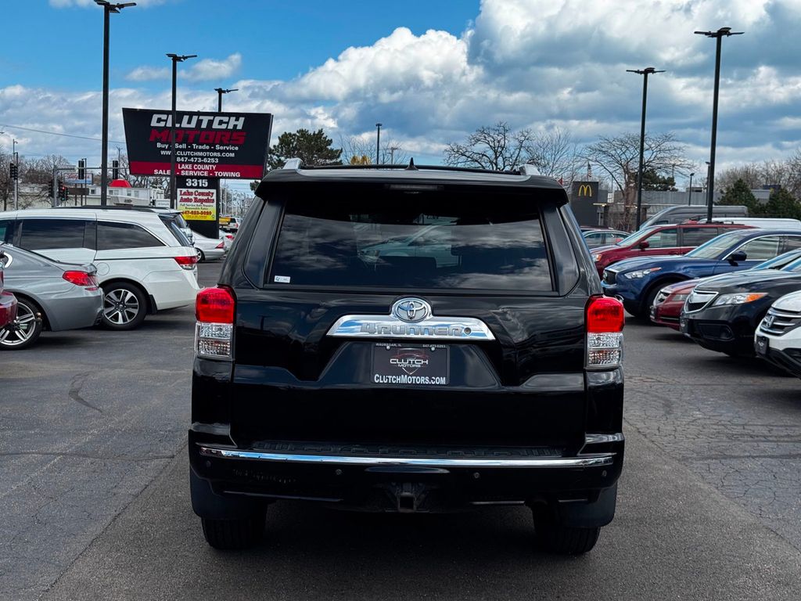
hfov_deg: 39.7
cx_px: 400
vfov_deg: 30.3
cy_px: 300
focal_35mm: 48
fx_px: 1111
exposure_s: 1/3425
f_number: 1.78
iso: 64
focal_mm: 6.76
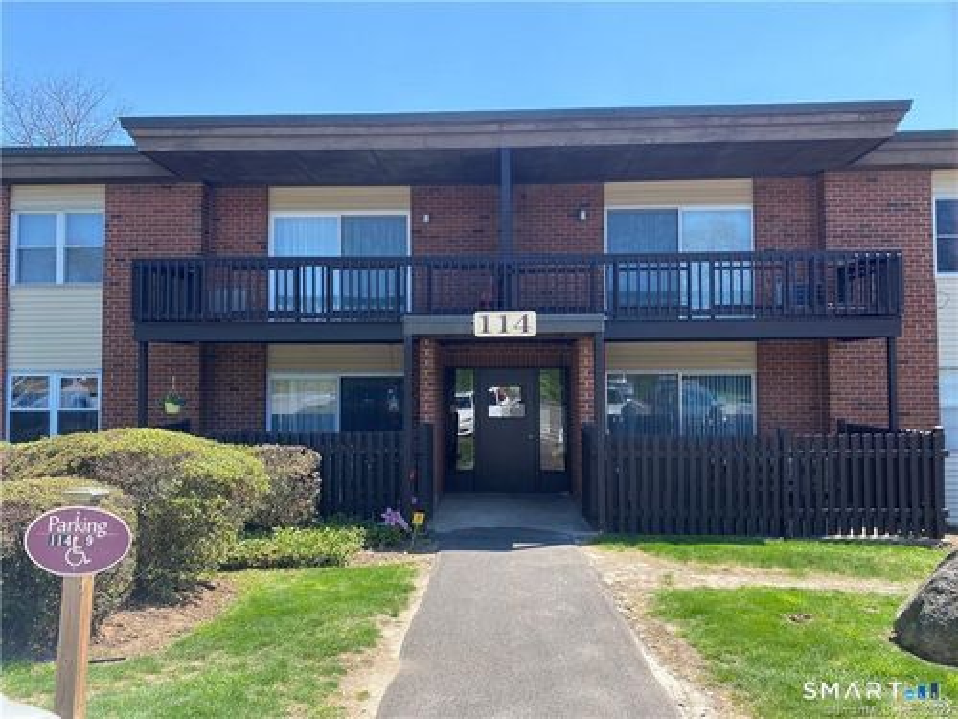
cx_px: 479
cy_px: 360
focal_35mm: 26
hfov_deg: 67.3
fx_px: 720
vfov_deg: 53.1
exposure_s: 1/943
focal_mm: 4.25
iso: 32
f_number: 1.8
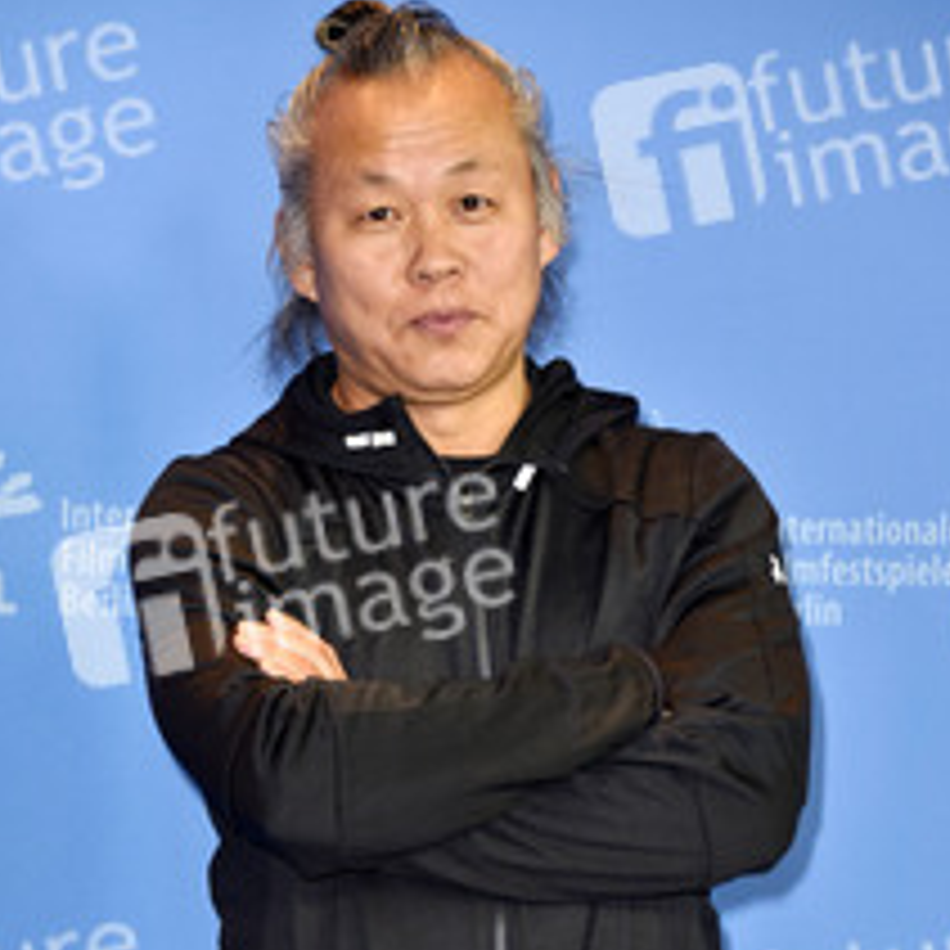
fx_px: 6738
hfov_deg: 8.1
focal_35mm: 217
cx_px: 414
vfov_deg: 8.0
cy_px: 806
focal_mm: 135
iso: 640
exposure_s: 1/125
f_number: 5.6
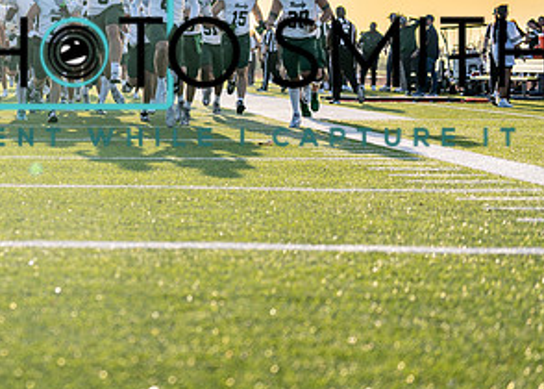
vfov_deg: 8.6
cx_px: 55
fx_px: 2580
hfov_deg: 12.0
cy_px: 34
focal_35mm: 167
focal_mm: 70
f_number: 2.8
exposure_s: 1/4000
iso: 320
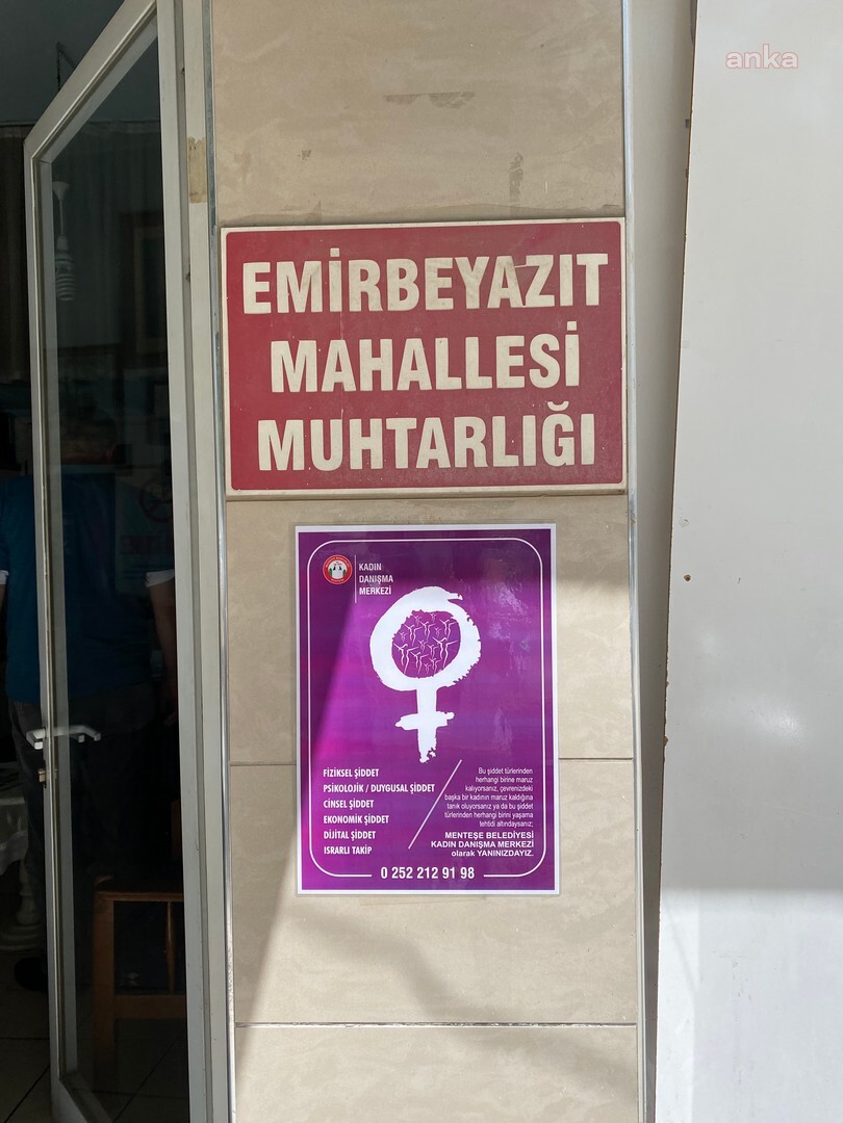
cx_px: 422
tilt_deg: +0.2
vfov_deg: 67.3
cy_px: 562
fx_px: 844
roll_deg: +1.5
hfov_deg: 53.1
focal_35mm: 26
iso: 32
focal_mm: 4.25
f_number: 1.8
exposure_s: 1/1898
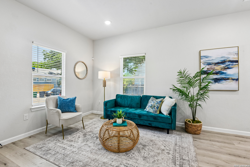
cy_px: 84
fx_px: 111
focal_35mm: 16
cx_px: 125
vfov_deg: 73.7
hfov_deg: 96.7
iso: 500
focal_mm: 16
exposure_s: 1/15
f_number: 8
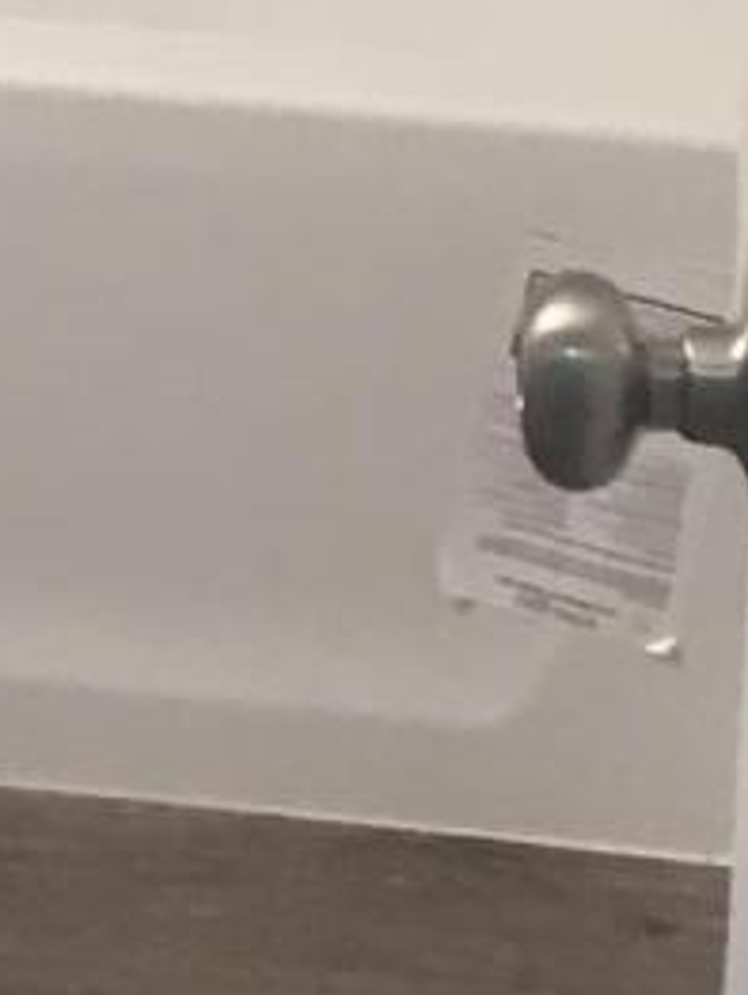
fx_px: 6357
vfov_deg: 8.6
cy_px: -790
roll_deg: -1.3
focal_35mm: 221
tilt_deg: -12.3
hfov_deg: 6.5
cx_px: -911
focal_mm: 4.15
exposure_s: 1/33
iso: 80
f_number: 2.2
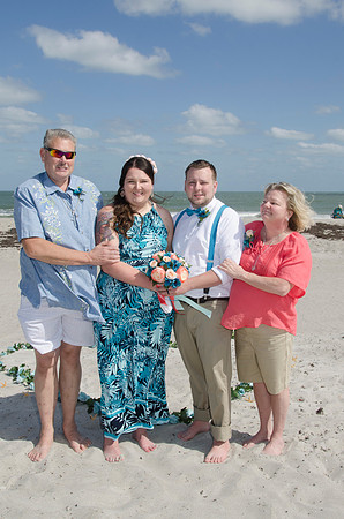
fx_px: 562
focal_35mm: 39
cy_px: 260
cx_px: 172
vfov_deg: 49.6
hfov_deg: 34.1
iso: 100
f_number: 10
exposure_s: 1/250
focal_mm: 26
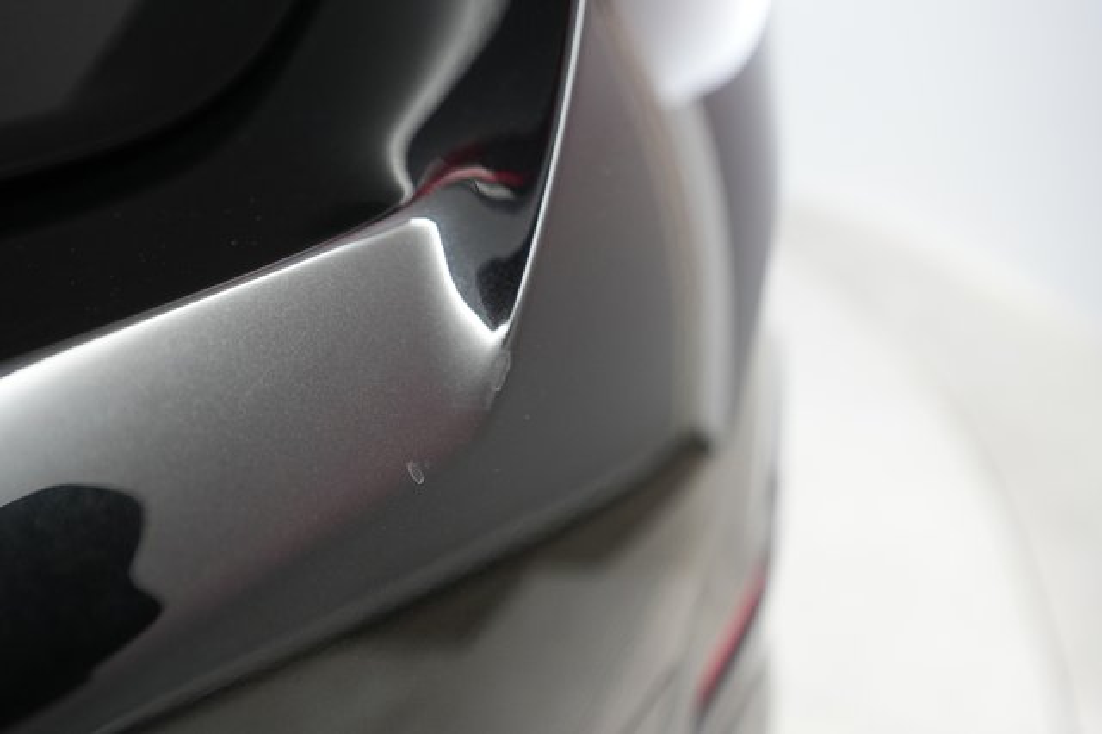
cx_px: 551
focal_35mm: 25
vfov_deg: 51.2
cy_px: 367
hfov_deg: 71.5
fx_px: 765
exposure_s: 1/80
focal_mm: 25
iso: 2500
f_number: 4
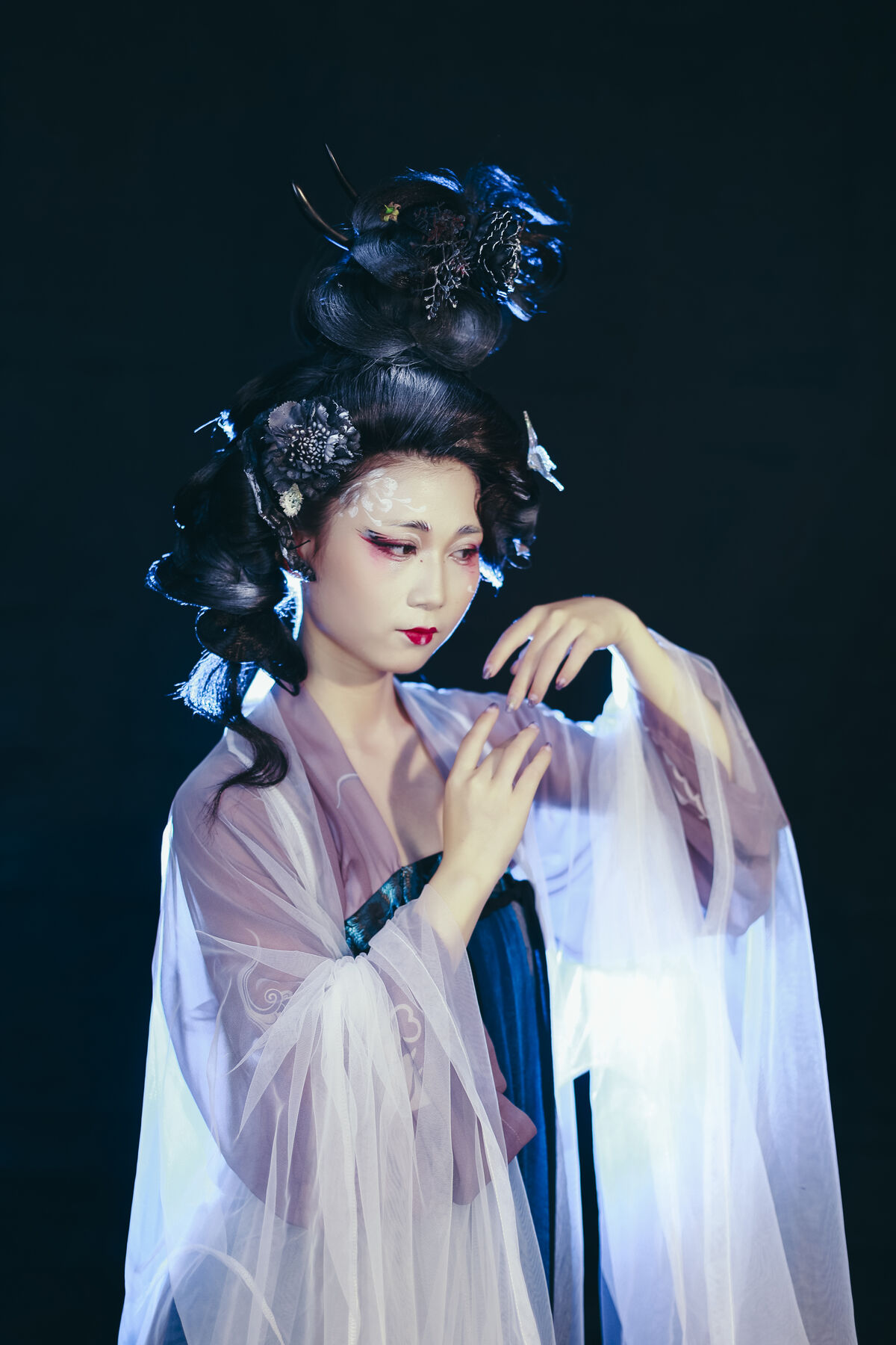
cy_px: 672
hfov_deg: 27.5
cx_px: 448
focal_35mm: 49
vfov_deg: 40.3
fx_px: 1829
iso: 320
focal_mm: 50
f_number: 2
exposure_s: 1/100
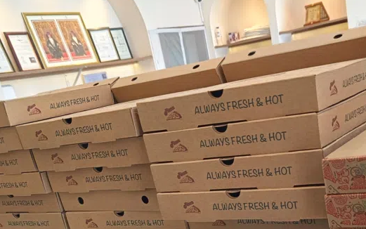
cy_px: 249
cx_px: 223
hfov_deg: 41.6
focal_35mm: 48
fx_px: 479
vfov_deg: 25.1
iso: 320
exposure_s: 1/100
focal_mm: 6.06
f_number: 1.69
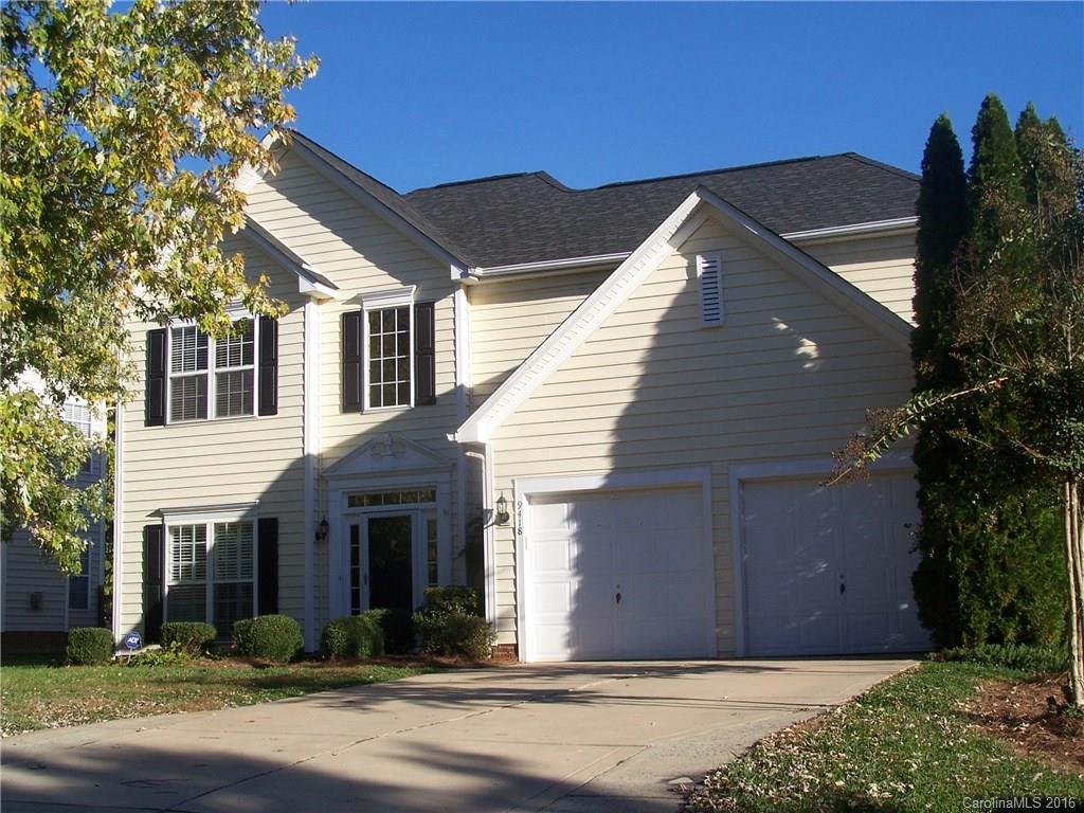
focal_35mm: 51
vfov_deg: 28.6
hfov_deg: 37.5
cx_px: 542
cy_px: 406
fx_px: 1597
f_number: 4
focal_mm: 8.5
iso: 80
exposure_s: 1/750
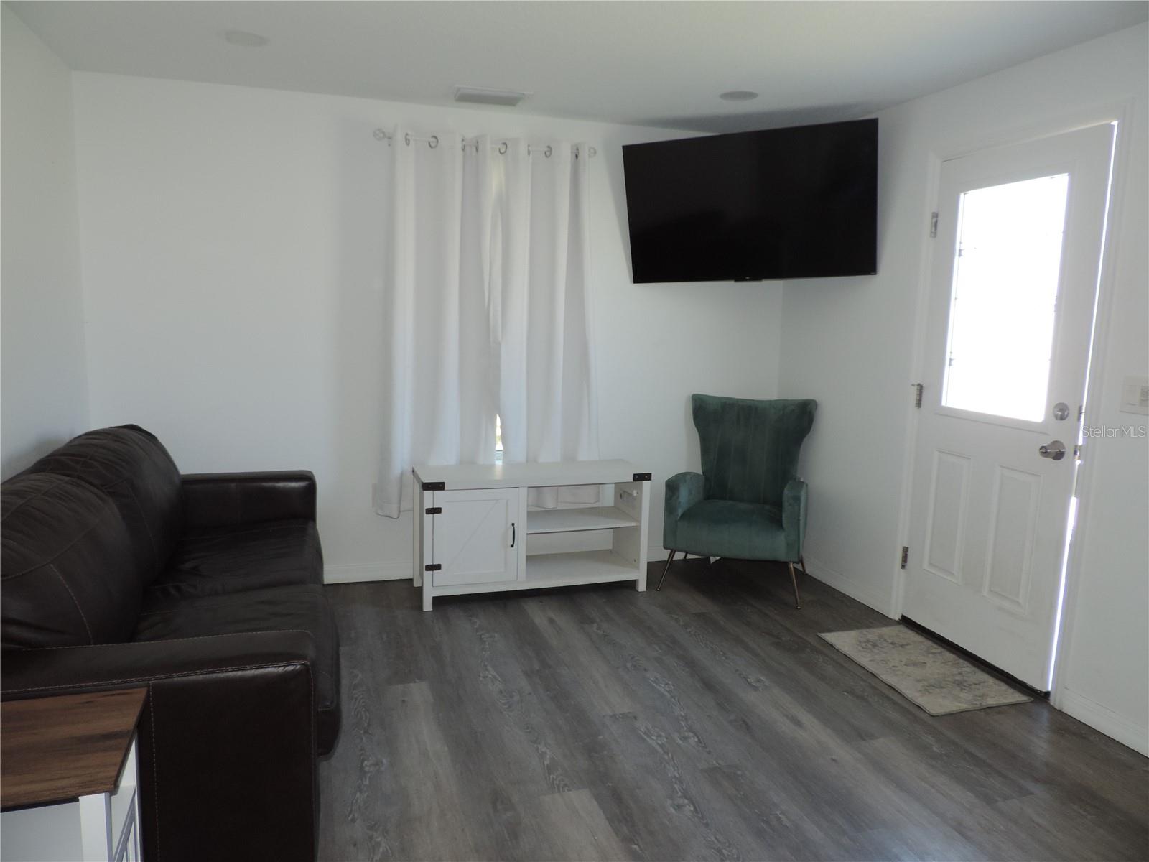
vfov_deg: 56.8
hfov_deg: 71.6
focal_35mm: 24
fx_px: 797
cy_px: 431
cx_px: 574
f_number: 3
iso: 200
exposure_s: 1/30
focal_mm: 4.3
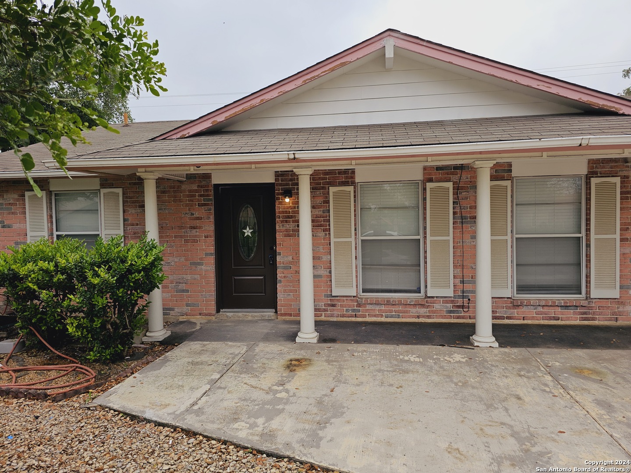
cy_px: 236
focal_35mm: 23
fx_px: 419
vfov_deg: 58.9
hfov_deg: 73.9
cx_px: 316
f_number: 1.7
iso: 10
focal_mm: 6.3
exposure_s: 1/655
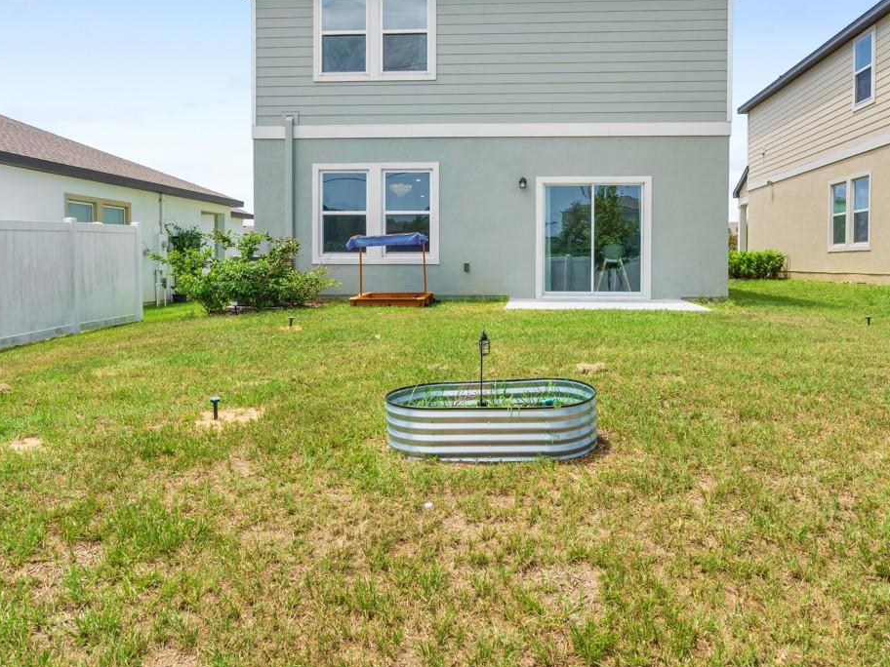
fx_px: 694
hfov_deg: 65.2
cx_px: 491
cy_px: 280
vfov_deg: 51.1
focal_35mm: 27
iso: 200
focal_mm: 16
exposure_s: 1/320
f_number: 8
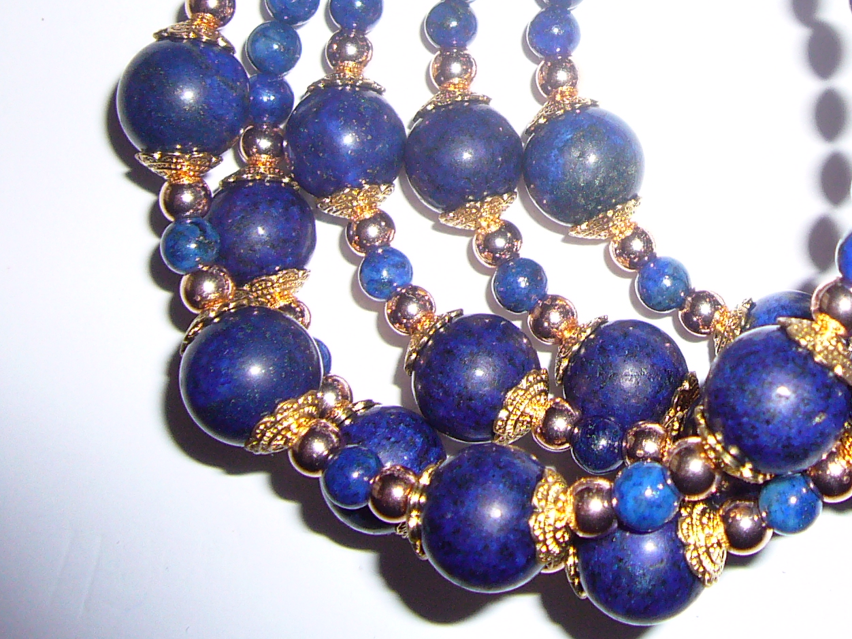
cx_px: 686
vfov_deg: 22.7
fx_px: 1551
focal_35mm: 63
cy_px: 61
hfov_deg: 30.0
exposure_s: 1/30
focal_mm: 4.6
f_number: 2.8
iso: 80
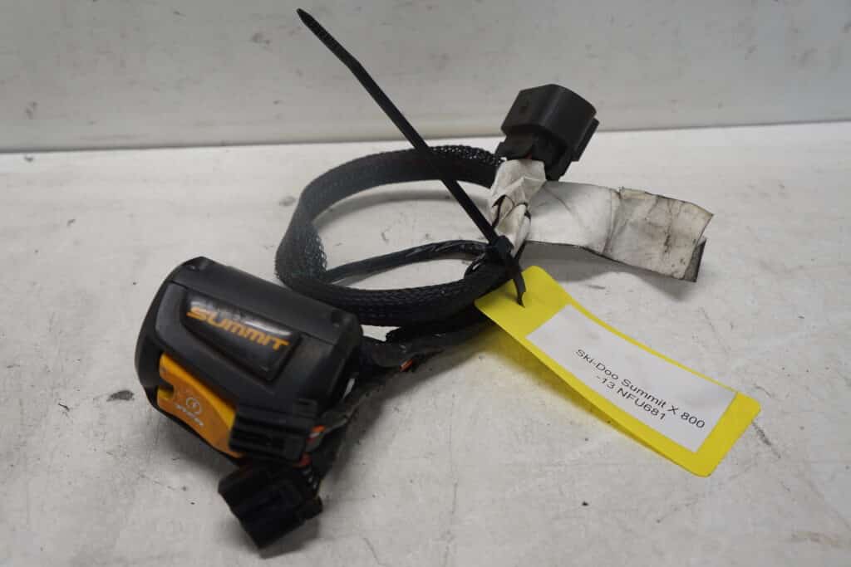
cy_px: 284
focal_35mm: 39
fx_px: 922
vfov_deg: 34.2
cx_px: 426
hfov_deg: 49.5
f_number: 5
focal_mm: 26
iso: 200
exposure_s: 1/60
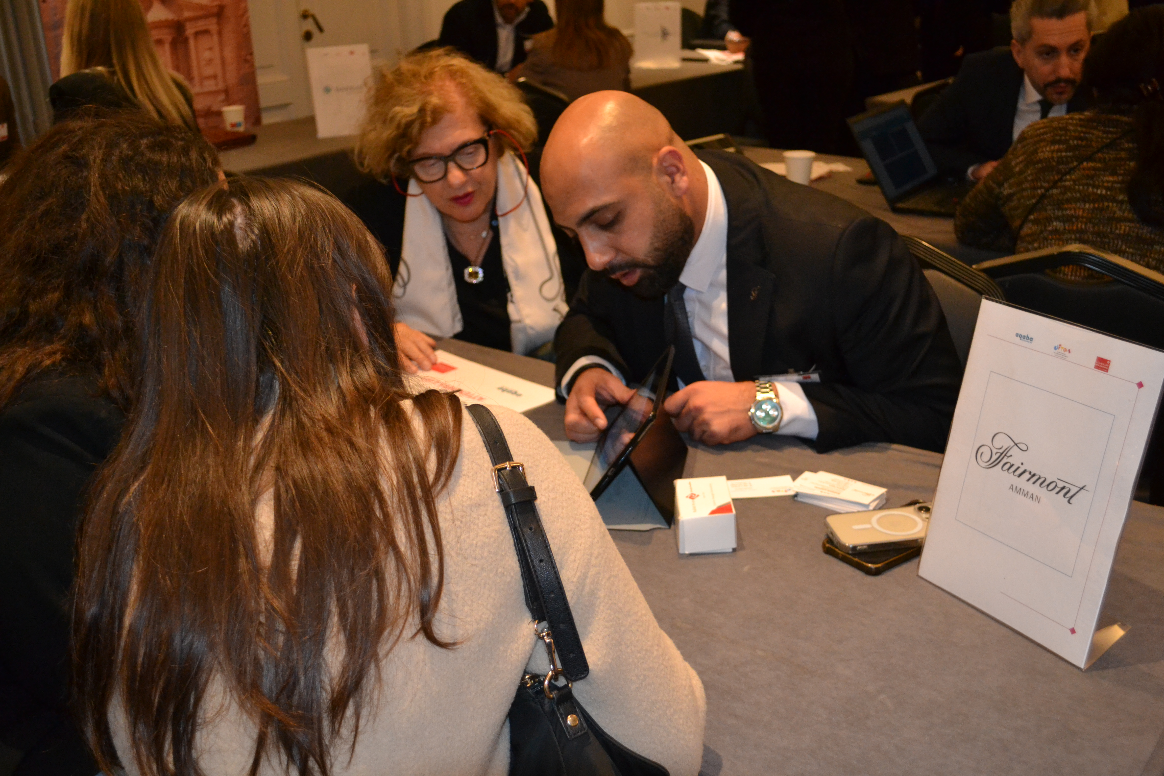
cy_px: 388
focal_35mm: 36
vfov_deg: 36.9
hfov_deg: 53.1
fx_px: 1164
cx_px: 582
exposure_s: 1/160
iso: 2000
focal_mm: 24
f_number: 4
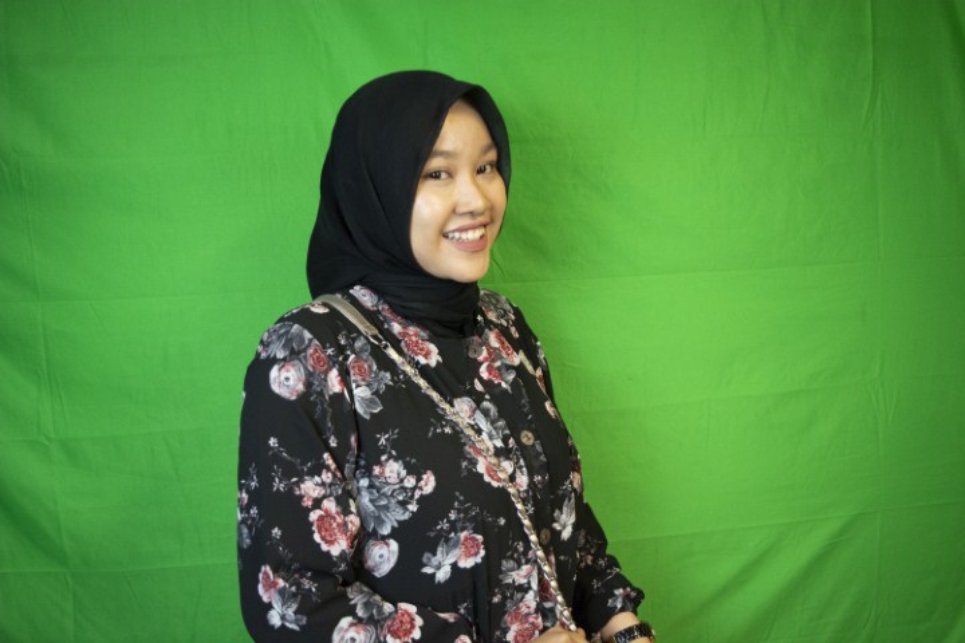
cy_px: 322
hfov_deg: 59.5
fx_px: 844
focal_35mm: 32
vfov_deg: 41.7
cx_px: 482
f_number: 3.8
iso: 2000
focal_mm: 21
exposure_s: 1/125
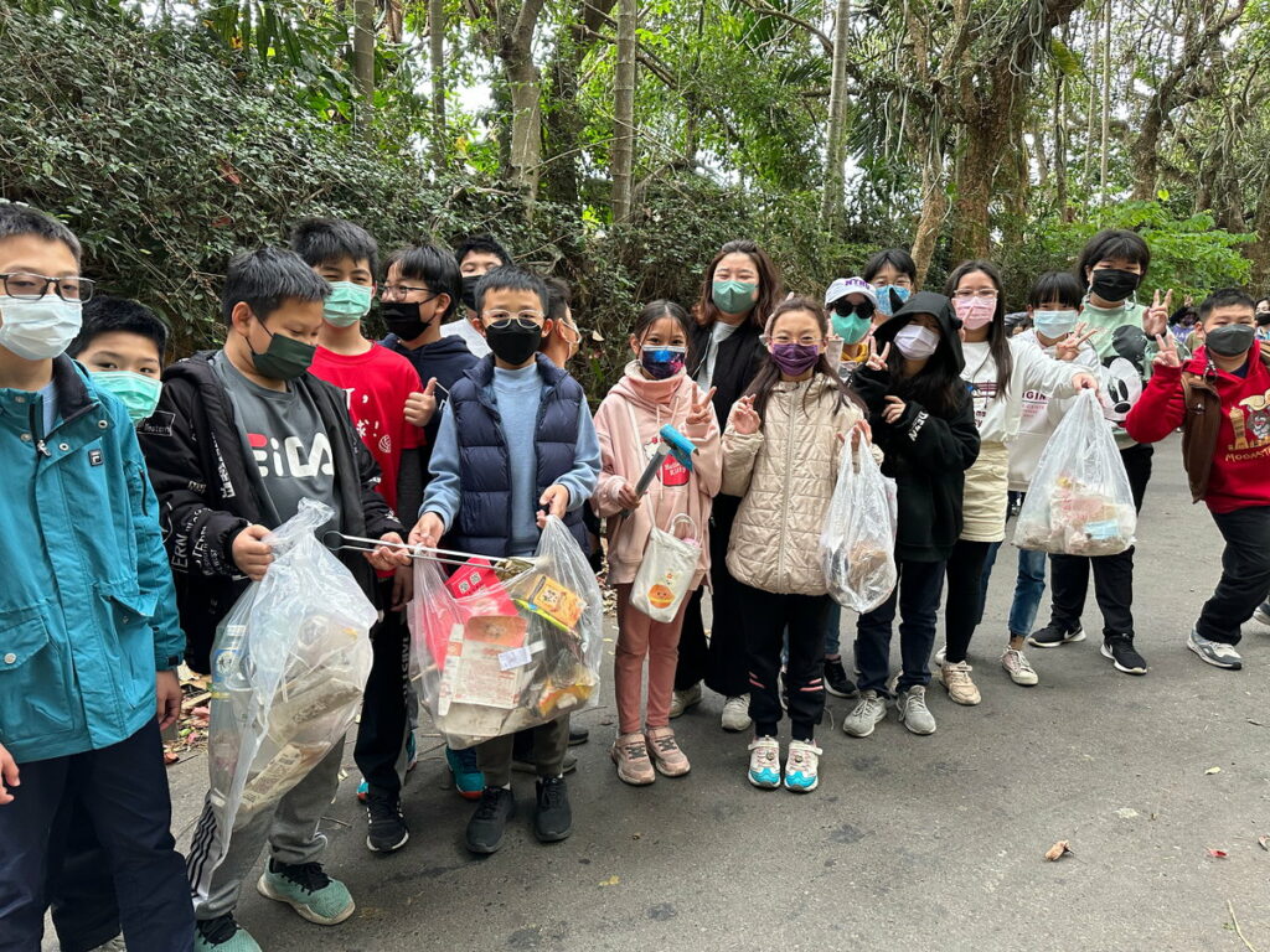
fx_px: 881
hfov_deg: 71.6
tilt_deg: -9.1
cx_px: 635
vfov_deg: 56.8
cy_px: 476
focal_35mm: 24
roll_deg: -0.7
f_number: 1.78
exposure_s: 1/60
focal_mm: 6.86
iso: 250
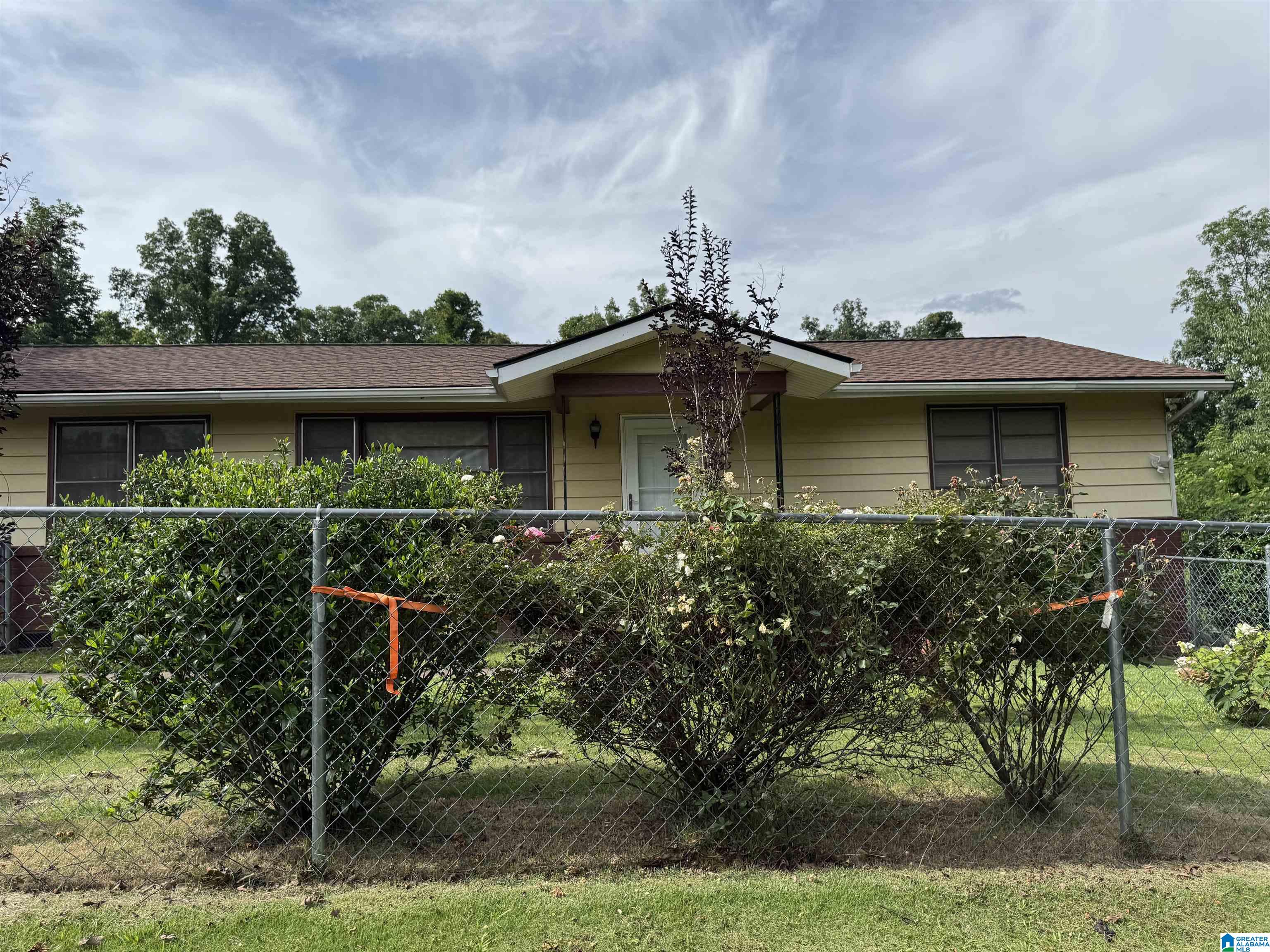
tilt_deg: +1.8
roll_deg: +1.4
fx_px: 881
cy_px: 476
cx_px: 635
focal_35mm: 24
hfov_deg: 71.6
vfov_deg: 56.8
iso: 80
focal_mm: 6.76
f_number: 1.78
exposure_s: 1/4950
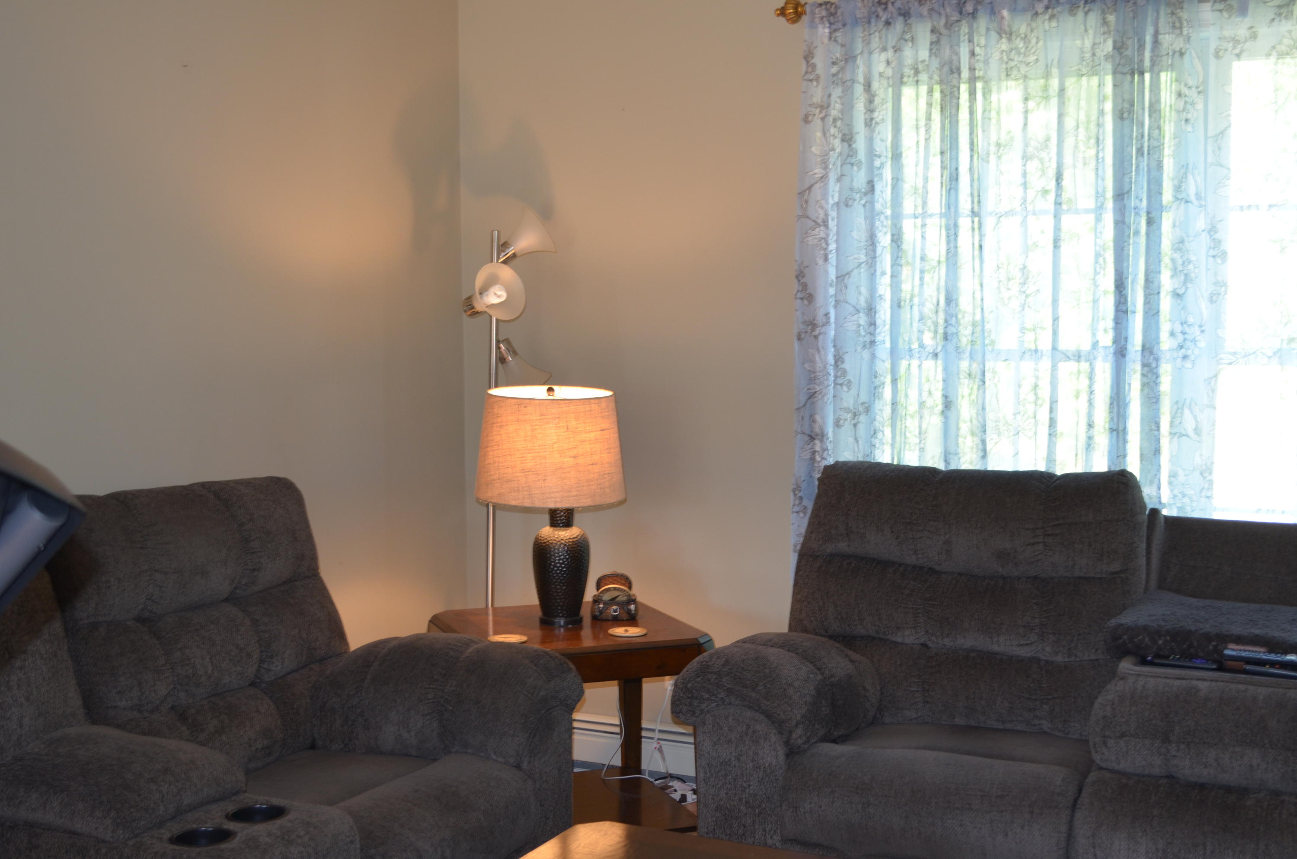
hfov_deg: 43.7
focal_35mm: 45
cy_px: 430
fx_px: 1618
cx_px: 648
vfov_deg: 29.7
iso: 400
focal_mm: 30
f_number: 4.5
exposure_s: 1/25
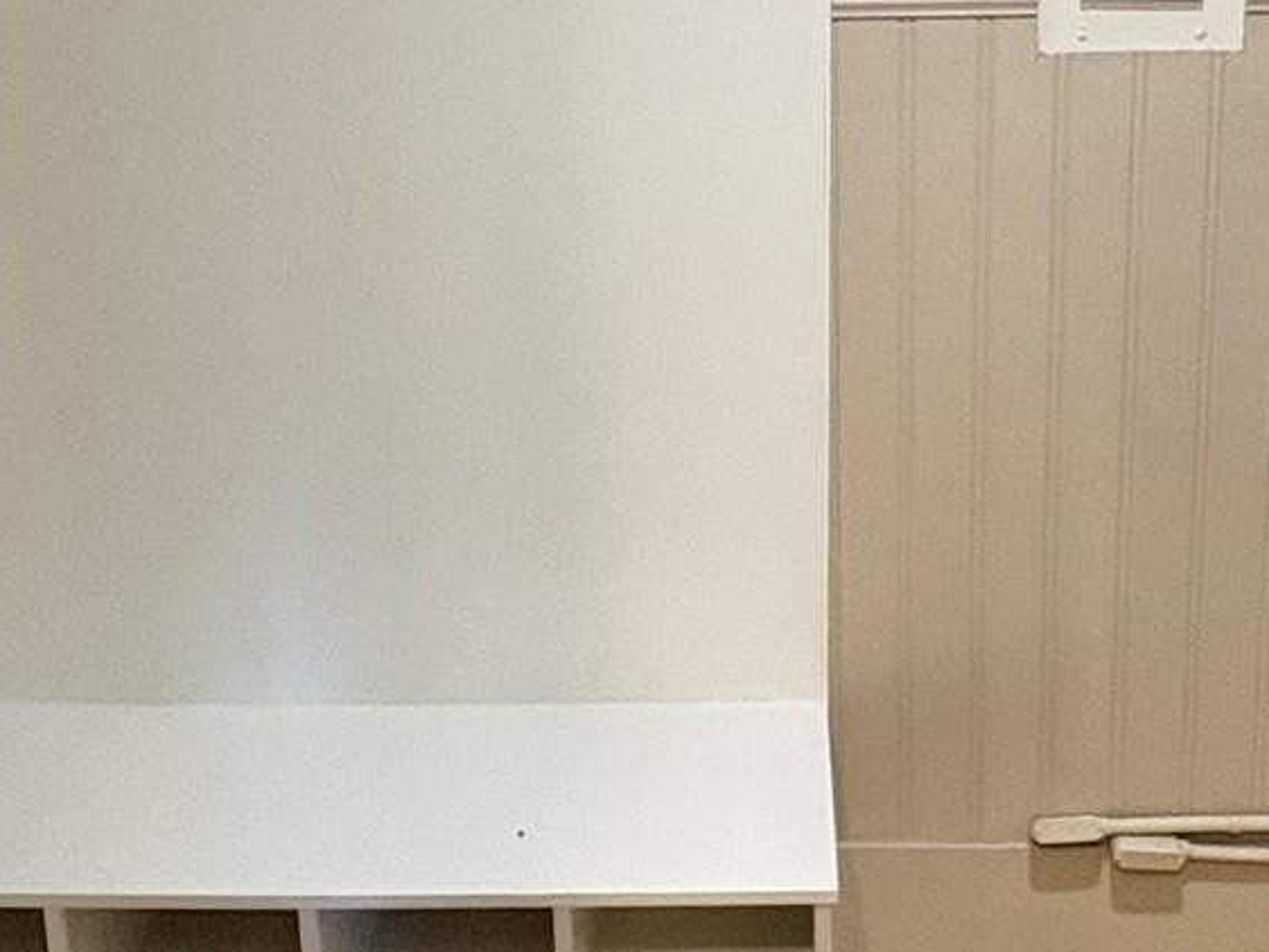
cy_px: 300
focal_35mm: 51
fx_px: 1870
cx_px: 756
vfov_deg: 28.4
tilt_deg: -13.7
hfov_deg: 37.3
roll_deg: +1.0
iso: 250
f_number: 2.2
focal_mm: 2.22
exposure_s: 1/60
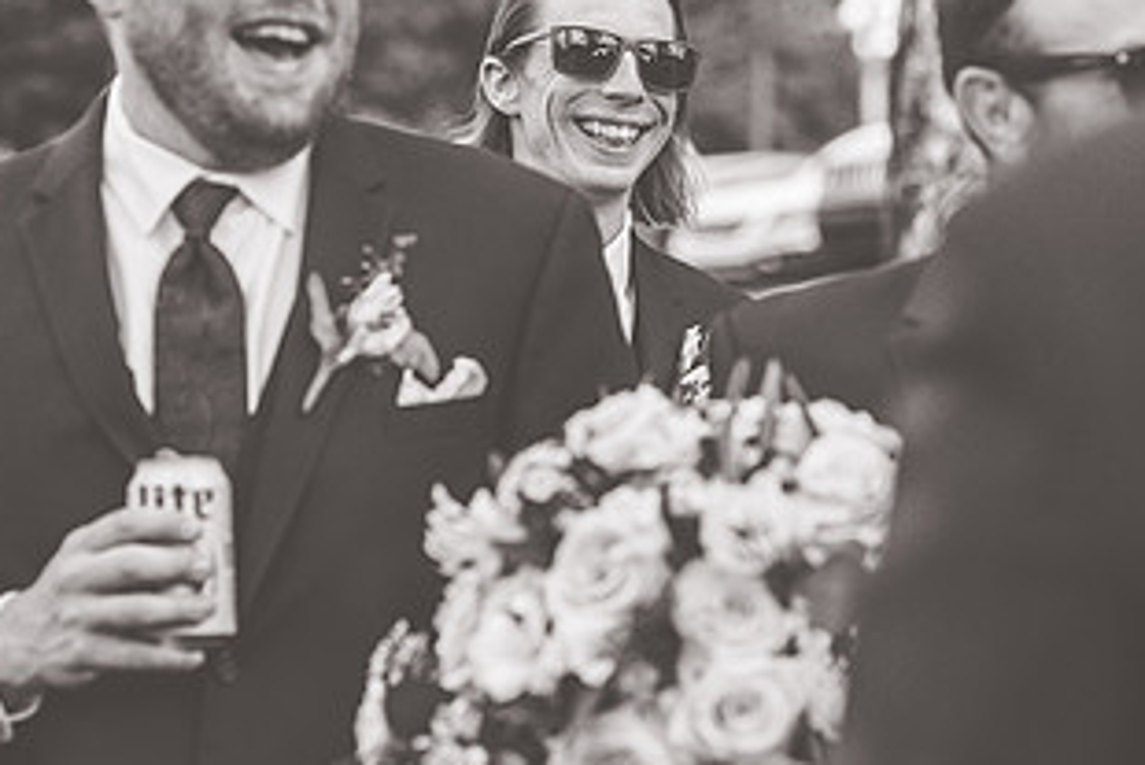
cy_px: 194
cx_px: 661
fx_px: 5059
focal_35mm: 159
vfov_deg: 8.6
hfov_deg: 12.9
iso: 500
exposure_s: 1/2500
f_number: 3.2
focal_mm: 85
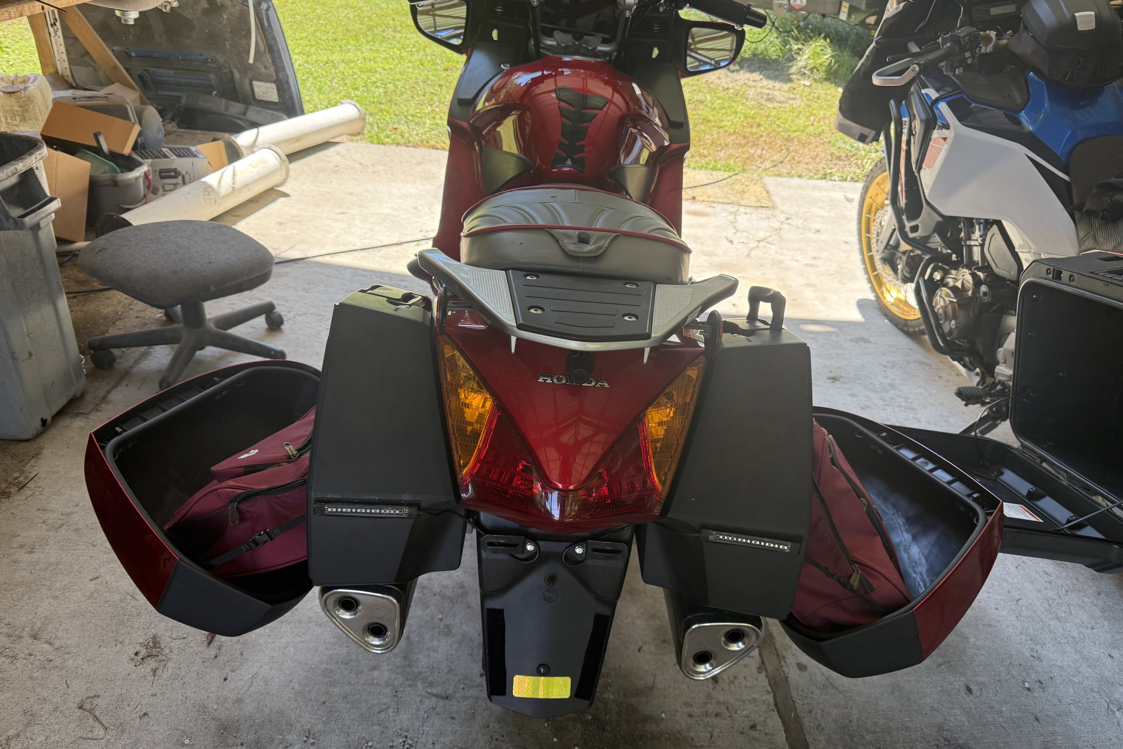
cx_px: 561
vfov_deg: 51.3
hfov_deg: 71.5
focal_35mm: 25
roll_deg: -5.8
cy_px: 383
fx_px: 780
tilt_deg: -31.4
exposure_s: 1/414
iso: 100
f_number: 1.78
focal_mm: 6.76
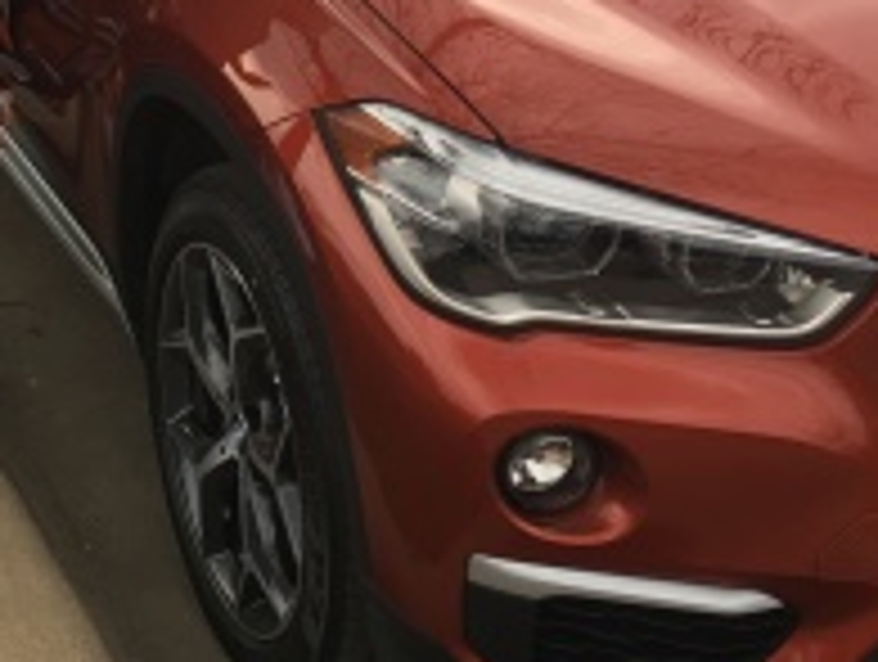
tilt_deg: -12.4
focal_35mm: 95
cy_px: -167
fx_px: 2414
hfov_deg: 20.2
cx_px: 72
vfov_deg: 15.0
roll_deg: +3.5
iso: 32
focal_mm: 4.15
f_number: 2.2
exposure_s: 1/60
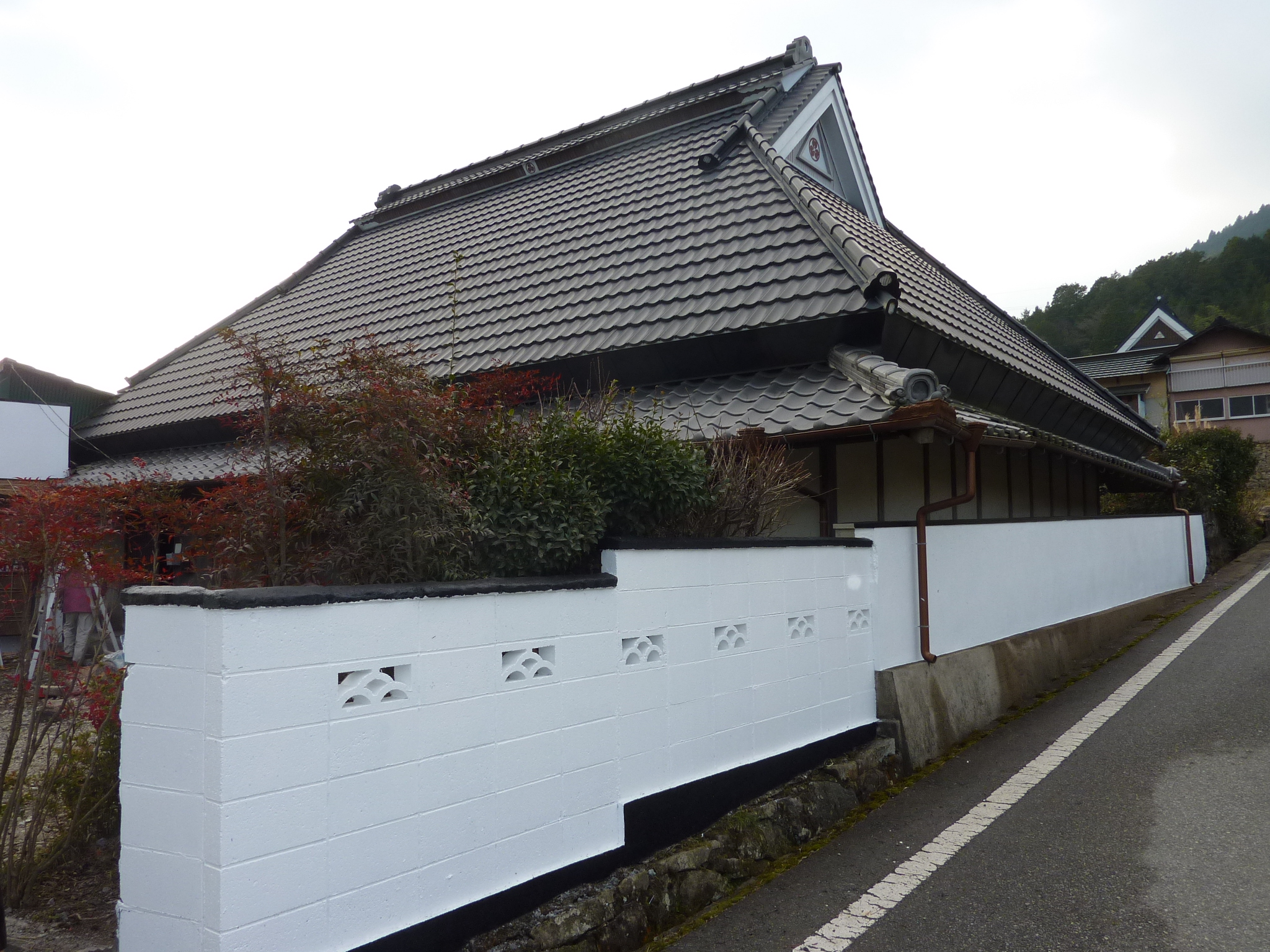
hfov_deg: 69.4
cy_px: 476
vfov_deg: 54.9
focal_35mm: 25
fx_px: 917
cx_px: 635
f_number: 4
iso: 100
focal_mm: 4.1
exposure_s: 1/200
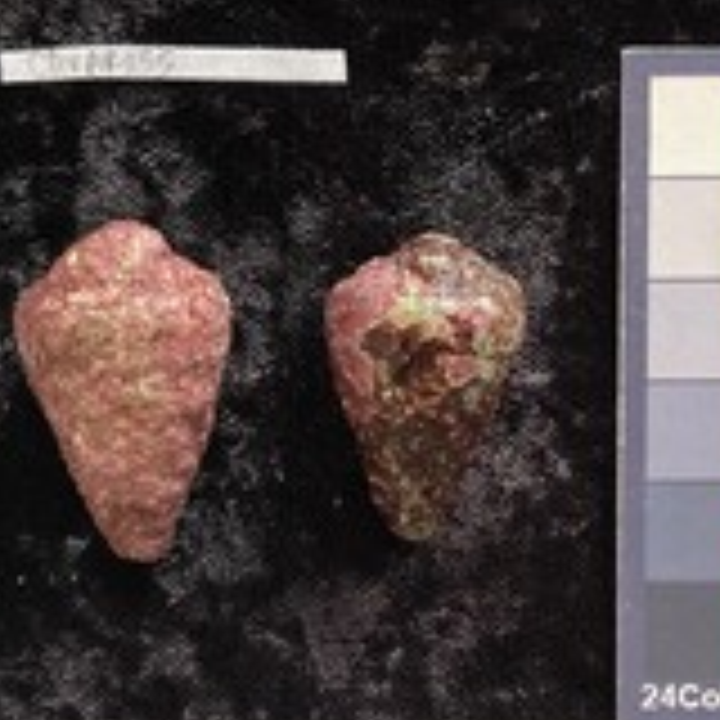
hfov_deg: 30.6
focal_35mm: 56
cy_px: 479
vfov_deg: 30.3
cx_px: 342
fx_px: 1318
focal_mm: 3
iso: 125
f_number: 1.8
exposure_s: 1/60
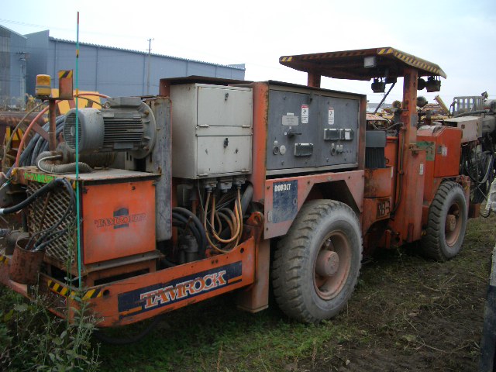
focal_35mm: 35
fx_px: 502
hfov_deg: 52.6
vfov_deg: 40.7
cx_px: 248
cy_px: 186
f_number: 2.6
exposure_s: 1/320
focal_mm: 5.8
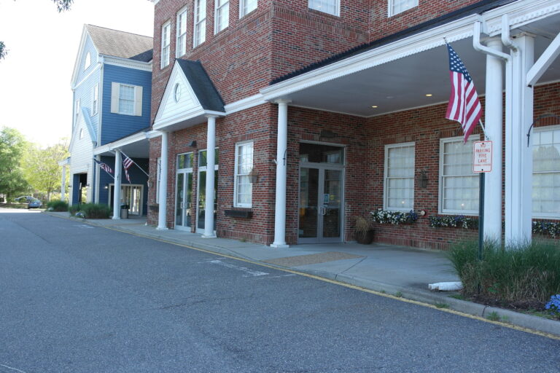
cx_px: 280
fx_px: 467
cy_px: 186
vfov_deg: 43.6
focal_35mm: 30
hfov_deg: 61.9
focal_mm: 20
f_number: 4.5
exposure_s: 1/125
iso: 100
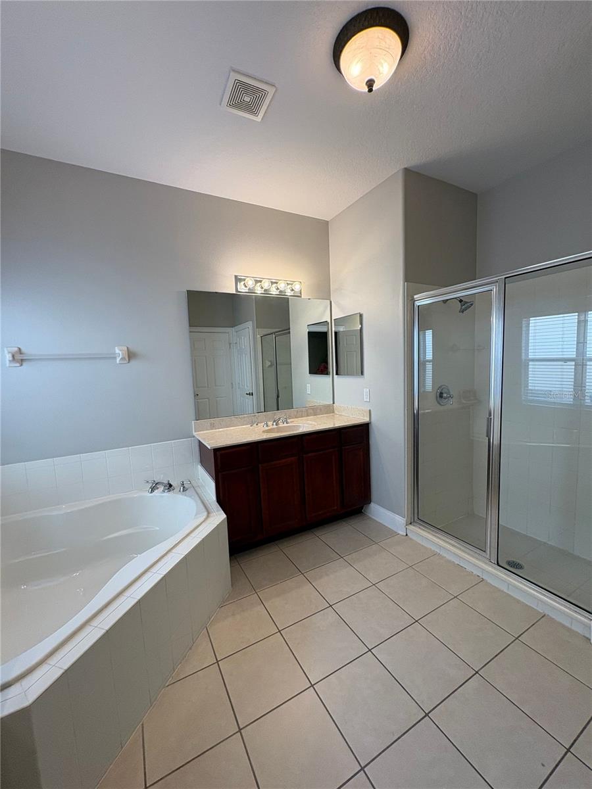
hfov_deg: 85.7
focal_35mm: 14
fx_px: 319
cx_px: 296
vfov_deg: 102.1
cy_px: 394
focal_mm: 2.22
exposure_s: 1/120
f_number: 2.2
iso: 160
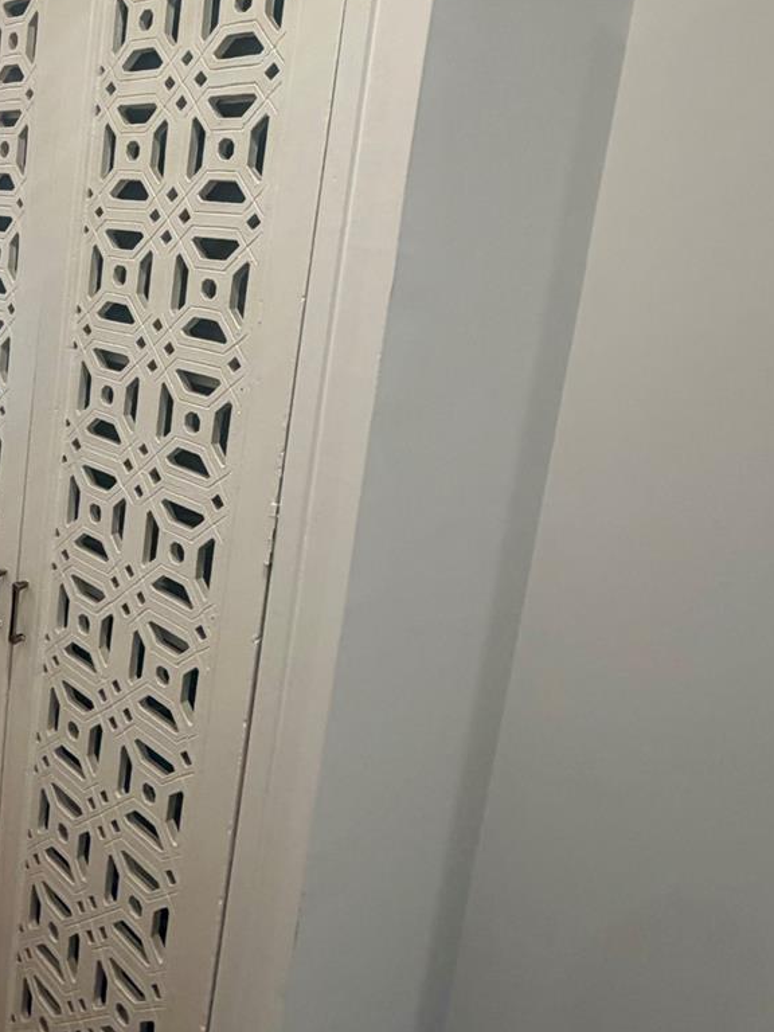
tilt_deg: -8.7
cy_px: 367
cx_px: 134
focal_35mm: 28
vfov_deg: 62.3
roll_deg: -6.3
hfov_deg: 46.6
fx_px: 835
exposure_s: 1/120
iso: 200
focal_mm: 2.22
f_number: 2.2
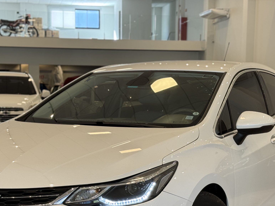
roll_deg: -0.9
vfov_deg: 18.2
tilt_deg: -6.8
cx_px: 126
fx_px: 636
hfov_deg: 24.4
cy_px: 170
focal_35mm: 80
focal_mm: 6.76
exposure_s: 1/60
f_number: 1.78
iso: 64
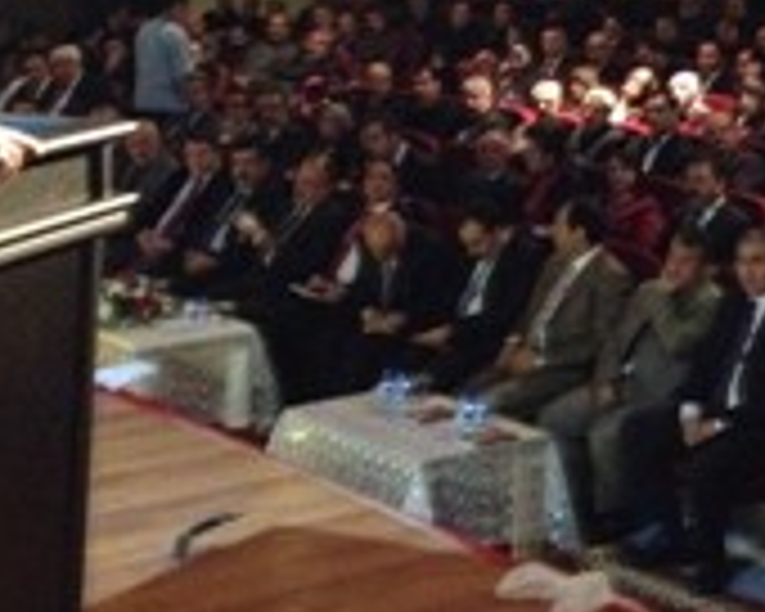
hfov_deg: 21.1
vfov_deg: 16.8
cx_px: 567
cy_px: 45
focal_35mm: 90
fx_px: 2038
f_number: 2.4
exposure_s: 1/15
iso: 800
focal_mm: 4.28
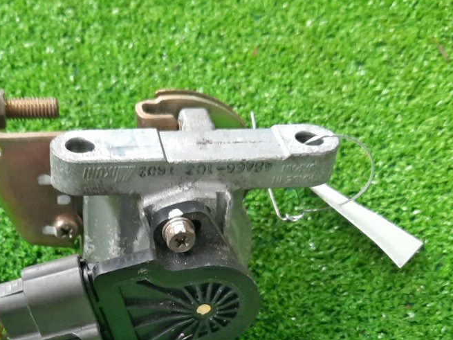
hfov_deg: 34.4
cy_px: 323
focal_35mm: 55
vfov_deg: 25.5
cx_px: 127
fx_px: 720
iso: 183
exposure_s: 1/50
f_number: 2
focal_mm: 4.6
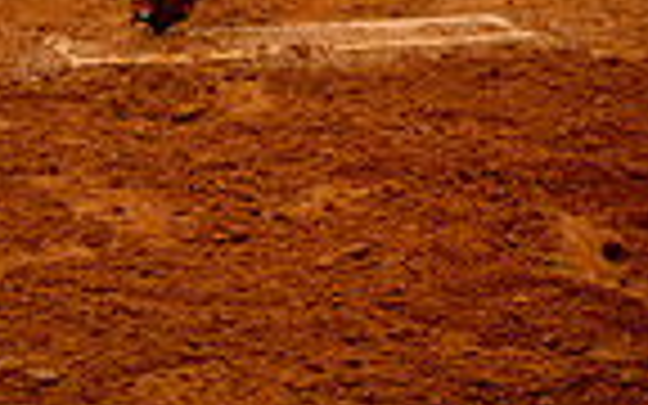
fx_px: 2932
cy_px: -544
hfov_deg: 12.6
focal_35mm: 166
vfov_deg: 7.4
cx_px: 216
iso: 200
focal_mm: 52
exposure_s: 1/250
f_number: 5.6
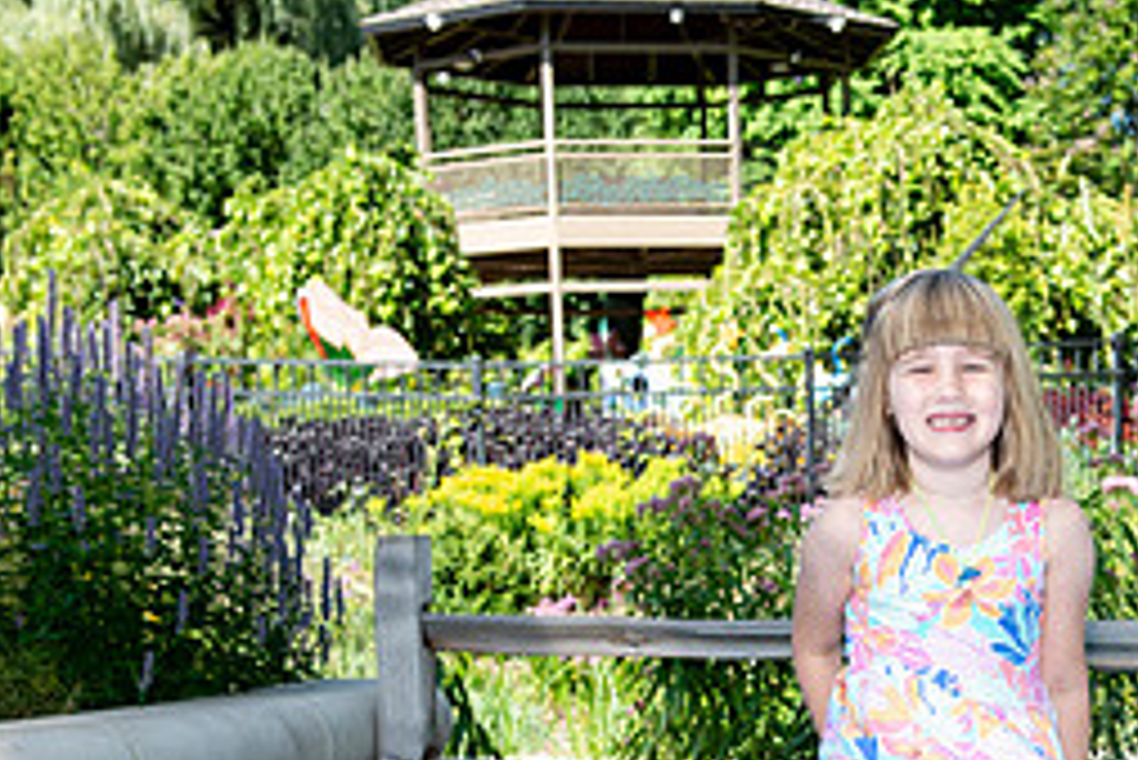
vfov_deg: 15.4
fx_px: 2752
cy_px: 758
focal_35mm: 87
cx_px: 976
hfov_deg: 22.9
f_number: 4.5
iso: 100
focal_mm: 38
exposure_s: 1/100
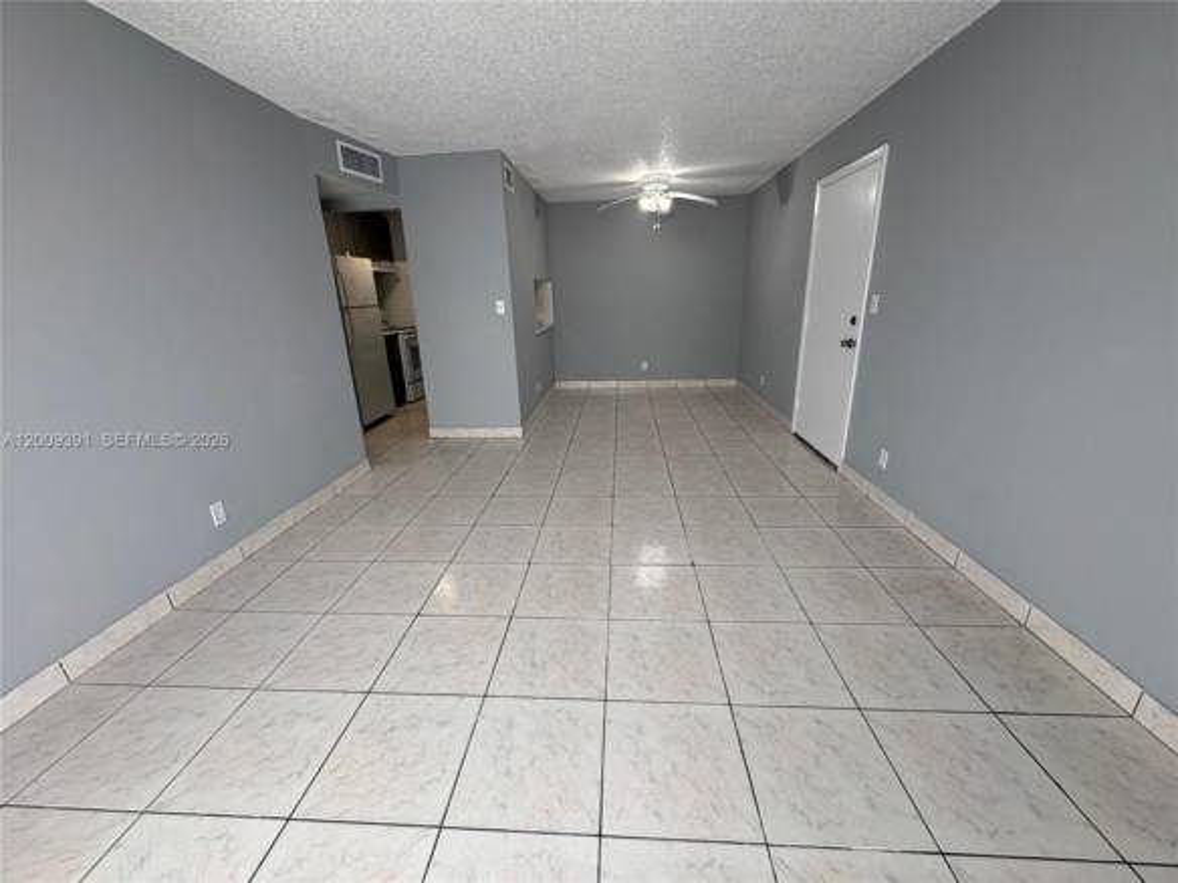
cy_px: 442
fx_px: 476
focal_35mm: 14
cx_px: 589
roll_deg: +2.5
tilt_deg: -17.7
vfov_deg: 85.7
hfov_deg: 102.1
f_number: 2.2
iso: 160
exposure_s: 1/120
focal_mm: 2.22
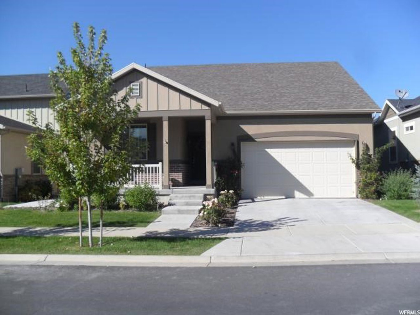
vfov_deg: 40.7
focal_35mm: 35
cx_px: 210
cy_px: 158
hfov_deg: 52.6
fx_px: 425
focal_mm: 6.3
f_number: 7.6
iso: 80
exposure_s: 1/250
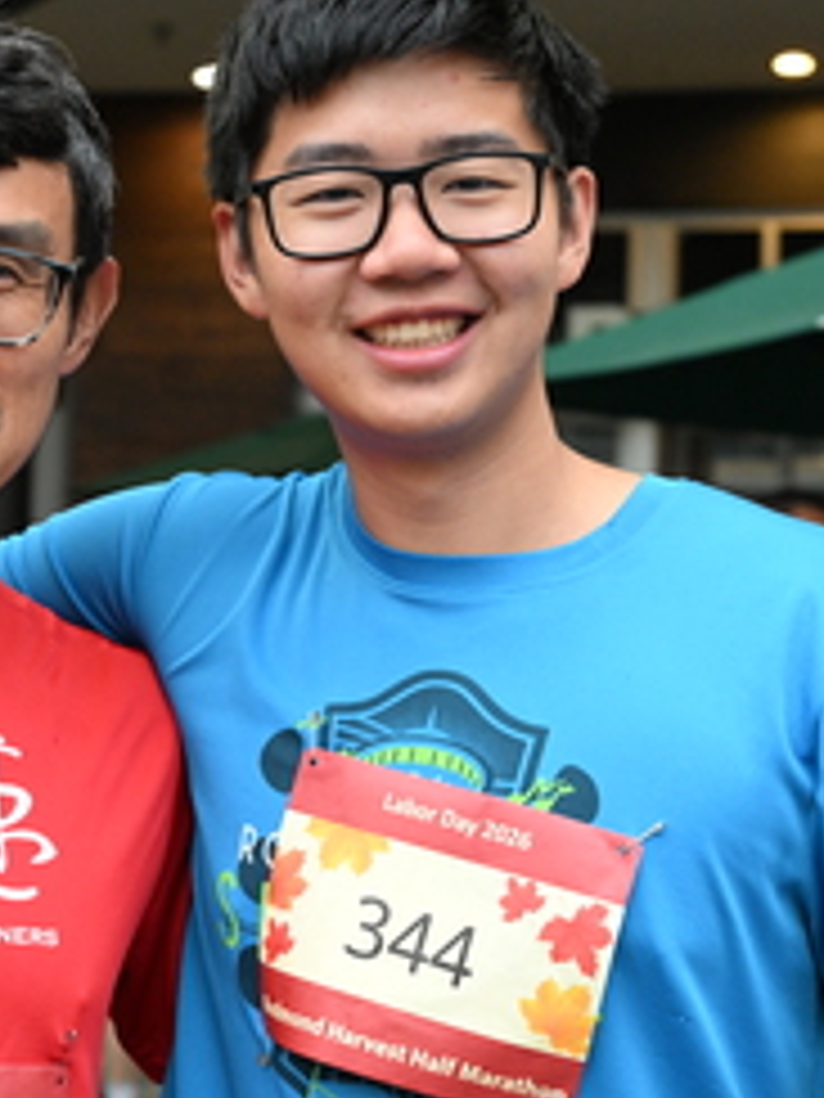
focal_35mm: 89
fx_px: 2825
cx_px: 252
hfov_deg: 16.5
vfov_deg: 22.0
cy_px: 493
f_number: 4
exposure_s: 1/320
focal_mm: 41
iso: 2000
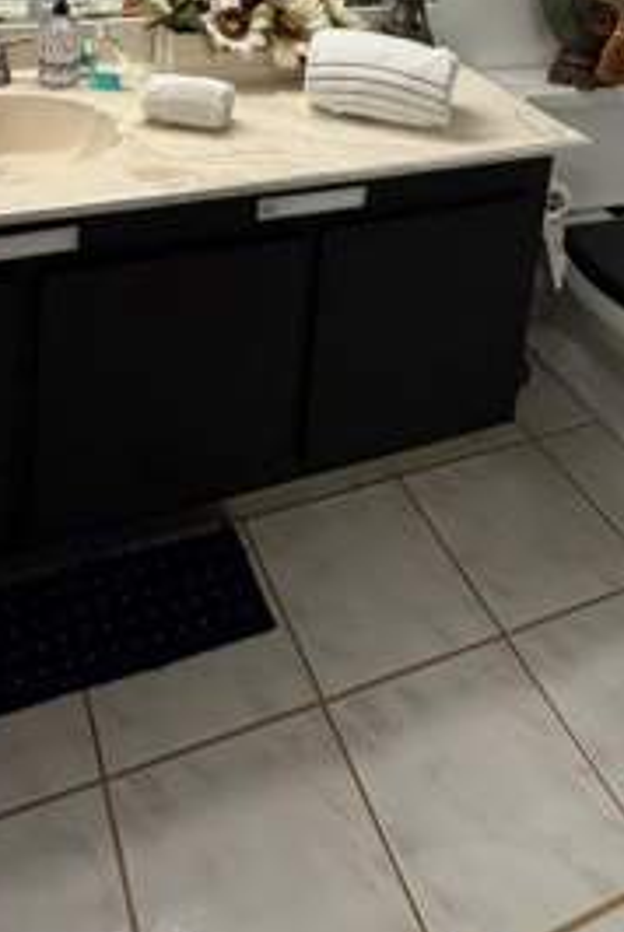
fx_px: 908
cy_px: -77
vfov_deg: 43.2
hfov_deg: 37.7
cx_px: 235
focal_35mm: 35
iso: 160
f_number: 2.2
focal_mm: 2.22
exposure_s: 1/120
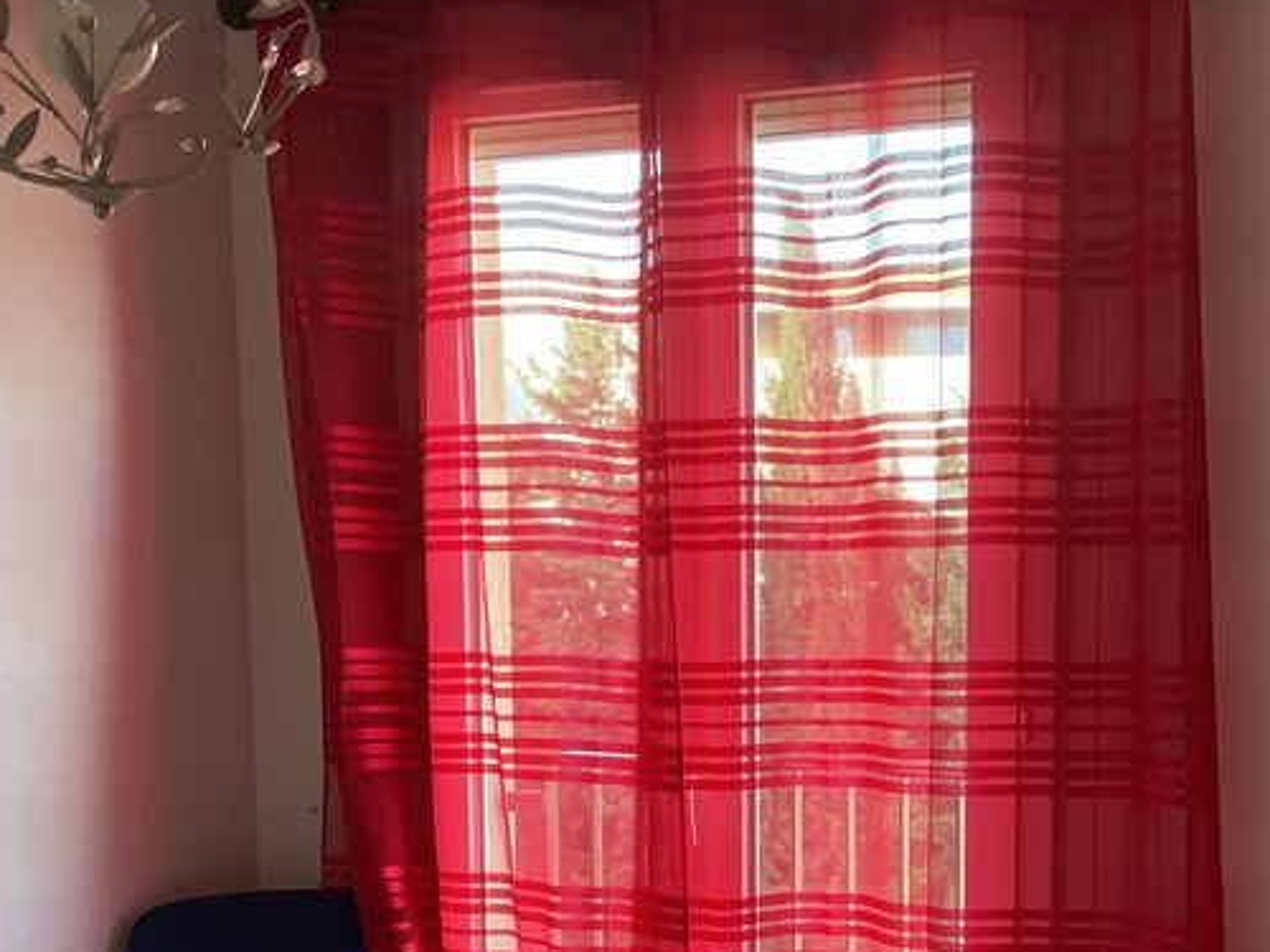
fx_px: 2128
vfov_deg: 24.8
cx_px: 917
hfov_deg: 32.7
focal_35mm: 58
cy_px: 762
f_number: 1.8
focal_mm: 3
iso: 80
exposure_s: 1/50
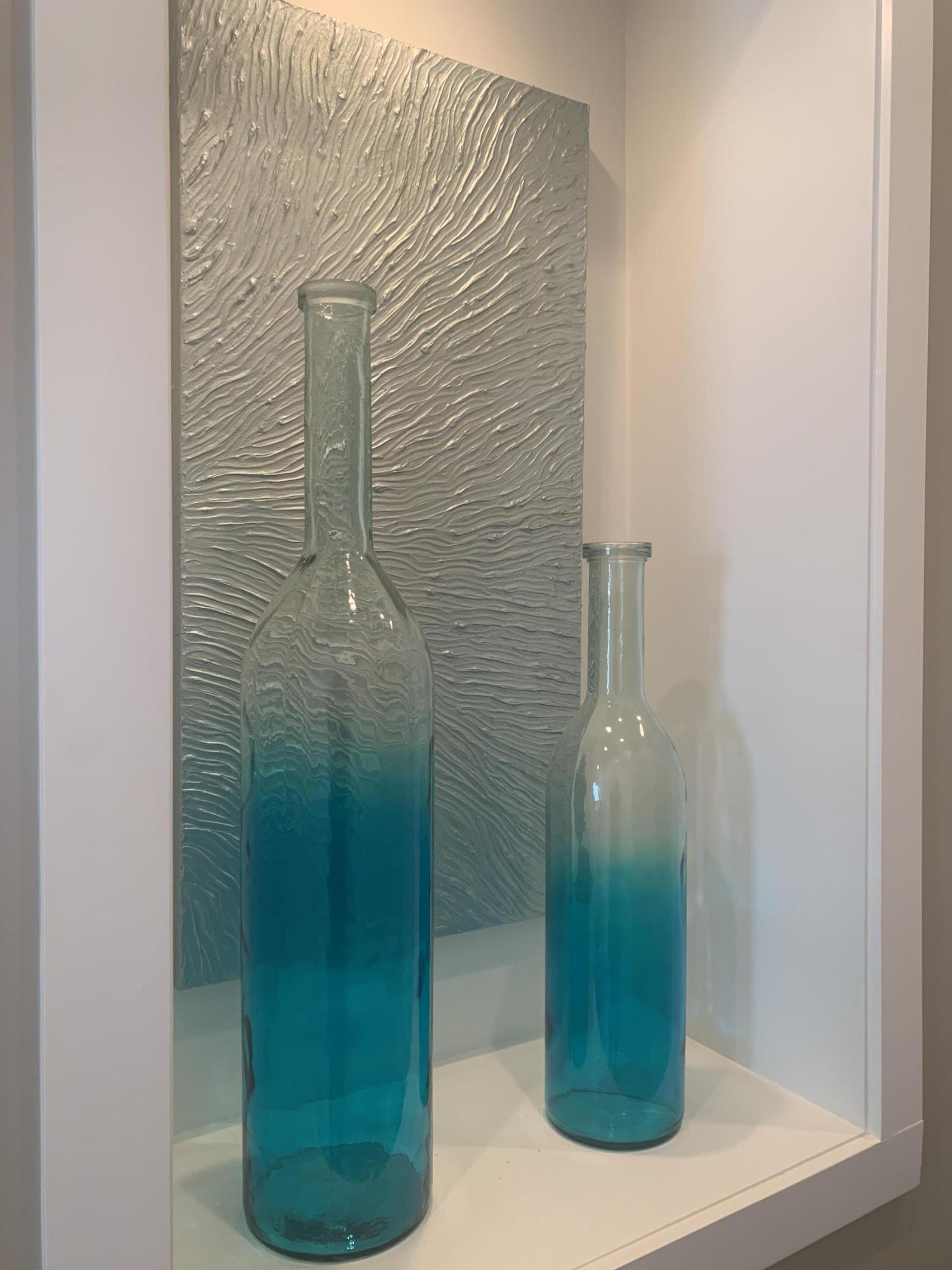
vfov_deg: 67.3
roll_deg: -0.8
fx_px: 953
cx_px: 476
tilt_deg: -1.2
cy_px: 635
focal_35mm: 26
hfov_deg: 53.1
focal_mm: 4.25
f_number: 1.8
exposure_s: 1/60
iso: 100
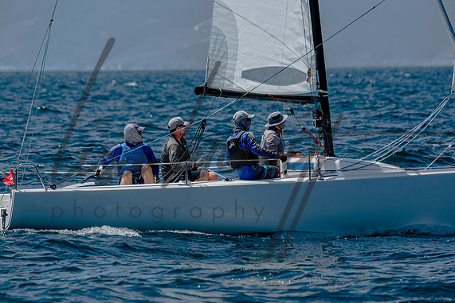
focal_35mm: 442
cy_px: 152
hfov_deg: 4.7
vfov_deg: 3.1
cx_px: 229
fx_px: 5587
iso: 200
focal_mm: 290
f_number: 5.6
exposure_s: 1/2000
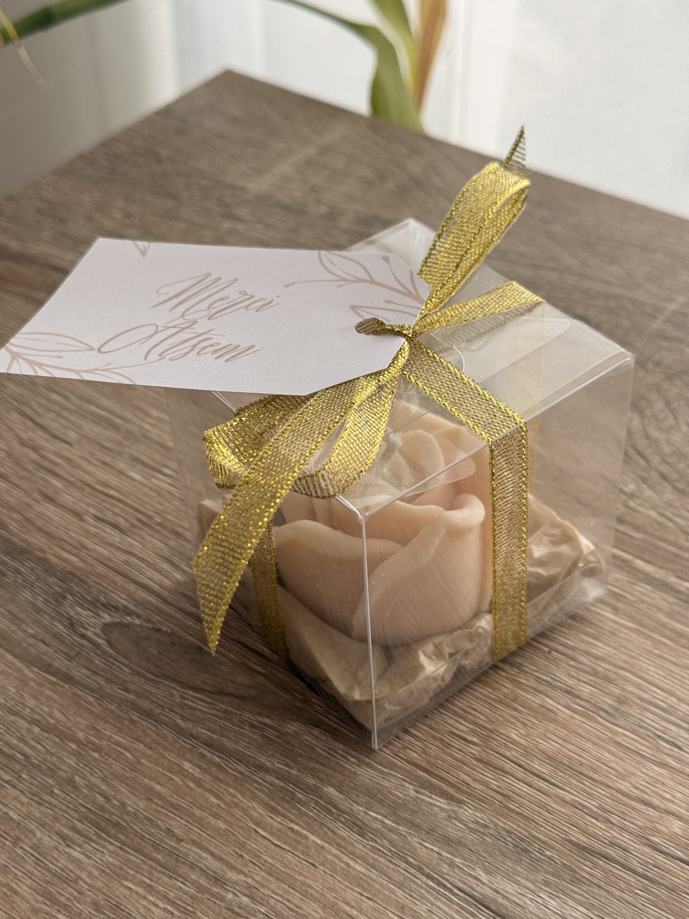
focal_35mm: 48
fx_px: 1274
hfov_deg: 30.3
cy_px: 460
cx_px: 344
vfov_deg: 39.7
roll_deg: -1.5
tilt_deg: -42.3
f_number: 1.78
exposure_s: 1/121
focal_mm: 6.76
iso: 64
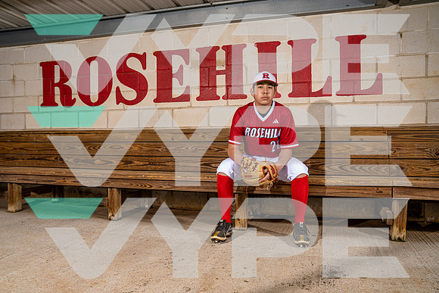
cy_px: 146
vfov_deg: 45.0
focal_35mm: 29
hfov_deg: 63.6
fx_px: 354
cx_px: 220
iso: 100
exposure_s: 1/250
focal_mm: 29
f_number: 5.6
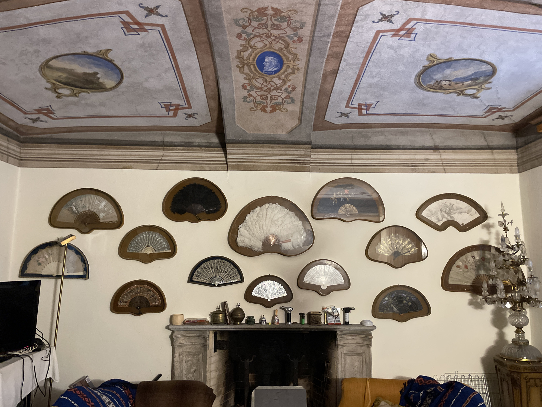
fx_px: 407
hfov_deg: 67.3
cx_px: 271
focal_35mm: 26
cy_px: 204
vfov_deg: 53.1
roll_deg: -0.5
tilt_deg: +8.0
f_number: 1.6
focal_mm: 4.2
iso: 640
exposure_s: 1/40
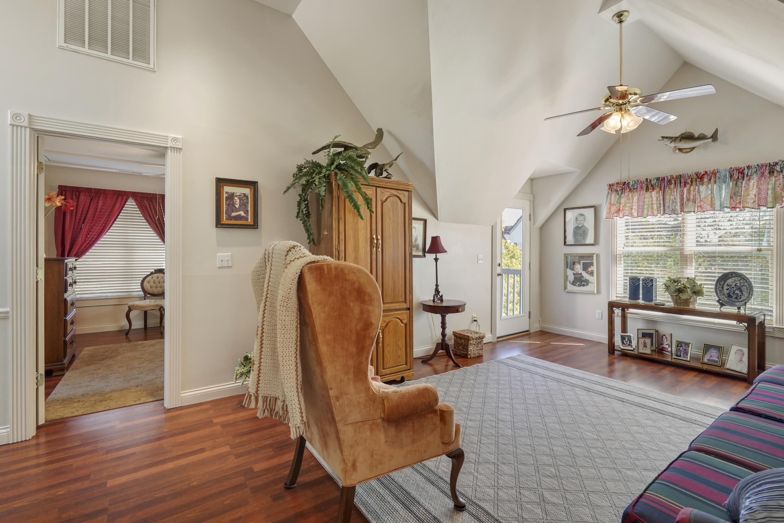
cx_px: 392
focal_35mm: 16
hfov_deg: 96.7
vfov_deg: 73.7
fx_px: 348
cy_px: 262
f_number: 8
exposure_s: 1/30
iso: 2500
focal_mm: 16
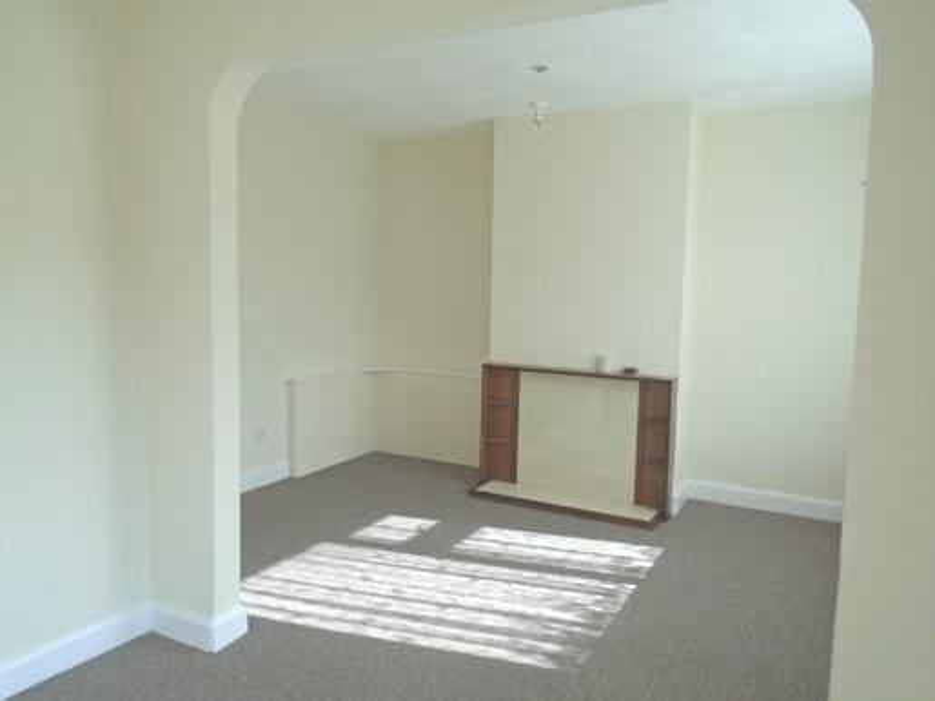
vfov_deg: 53.0
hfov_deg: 67.3
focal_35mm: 26
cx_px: 468
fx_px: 702
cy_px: 350
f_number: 3.2
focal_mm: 4.6
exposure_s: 1/250
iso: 100
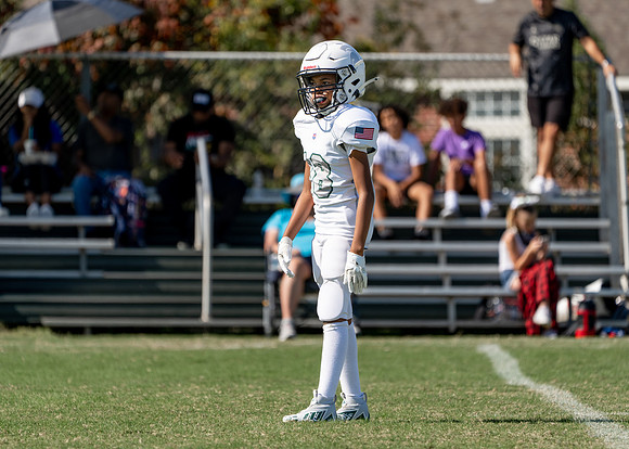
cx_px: 329
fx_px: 7569
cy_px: 214
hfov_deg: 4.8
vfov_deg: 3.4
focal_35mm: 424
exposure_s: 1/800
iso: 125
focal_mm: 373
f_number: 5.6
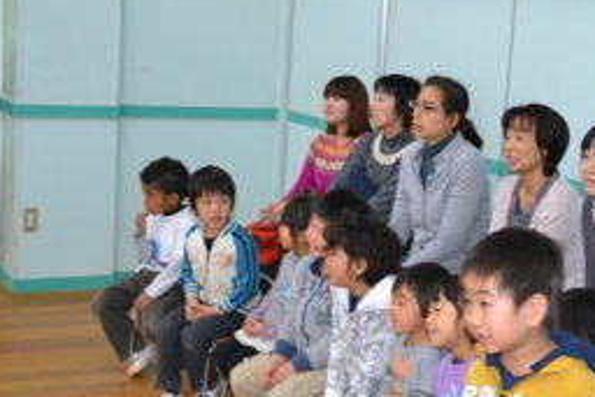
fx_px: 1240
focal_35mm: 75
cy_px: 261
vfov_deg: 18.2
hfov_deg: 26.9
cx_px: 383
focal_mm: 32
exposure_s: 1/60
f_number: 4.8
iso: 1400
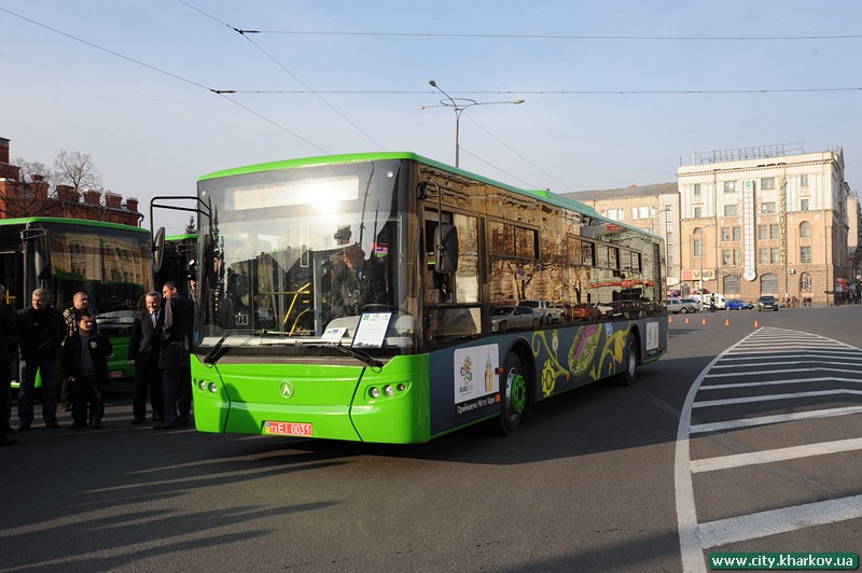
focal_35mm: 34
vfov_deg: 38.8
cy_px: 286
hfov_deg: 55.8
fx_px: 813
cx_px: 431
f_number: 9
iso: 200
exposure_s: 1/250
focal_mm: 34
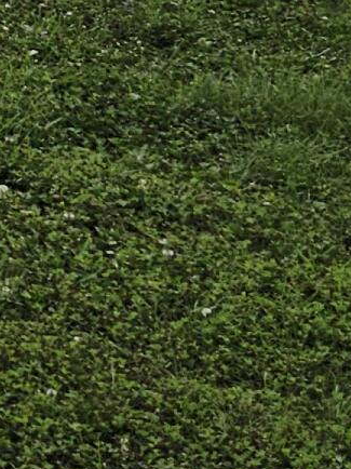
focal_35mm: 159
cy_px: -618
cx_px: -801
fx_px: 2152
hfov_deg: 7.7
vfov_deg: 10.8
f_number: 1.7
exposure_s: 1/1770
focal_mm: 6.3
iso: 10
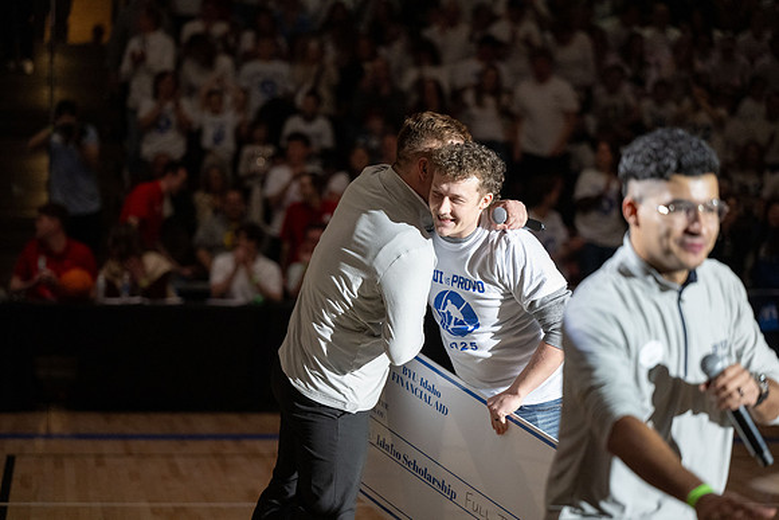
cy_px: 260
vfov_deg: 11.9
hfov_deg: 17.8
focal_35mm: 115
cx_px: 390
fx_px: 2489
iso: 4000
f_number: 2.8
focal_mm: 115
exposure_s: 1/2500
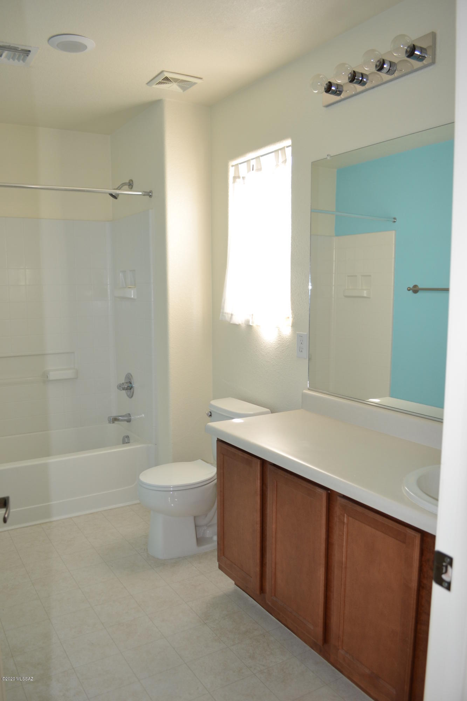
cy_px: 350
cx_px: 234
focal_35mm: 27
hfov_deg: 47.9
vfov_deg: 67.4
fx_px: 525
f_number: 4
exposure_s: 1/100
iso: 400
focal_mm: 18
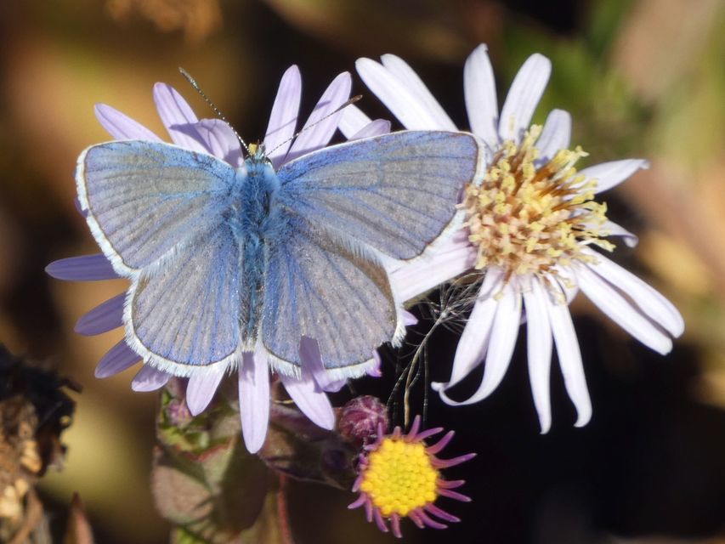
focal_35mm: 642
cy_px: 272
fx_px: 13448
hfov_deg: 3.1
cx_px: 362
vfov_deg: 2.3
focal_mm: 115
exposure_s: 1/125
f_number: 5.6
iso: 80
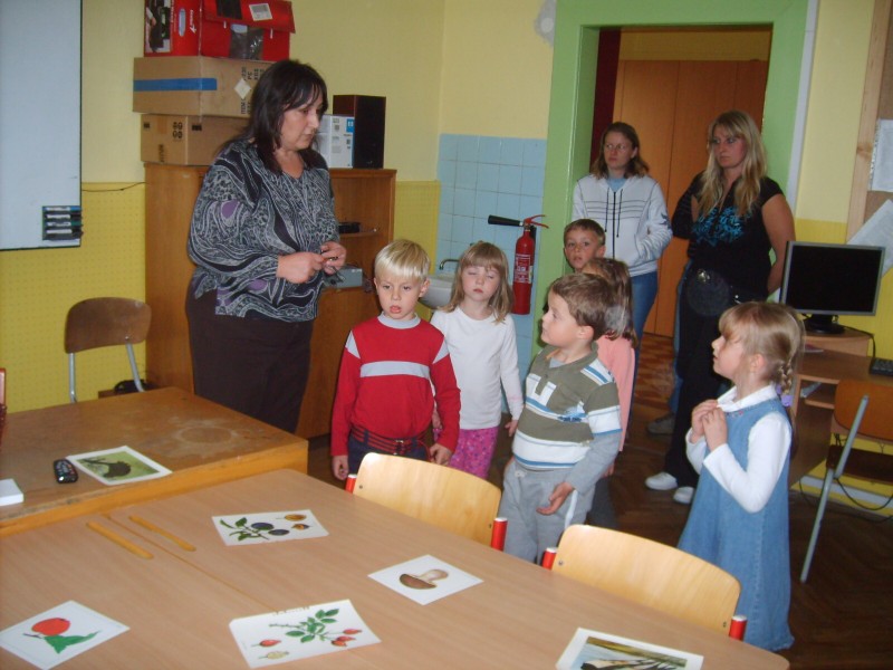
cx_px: 446
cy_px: 335
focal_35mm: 35
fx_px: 903
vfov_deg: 40.7
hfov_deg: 52.6
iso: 133
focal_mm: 5.8
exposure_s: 1/45
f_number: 2.8
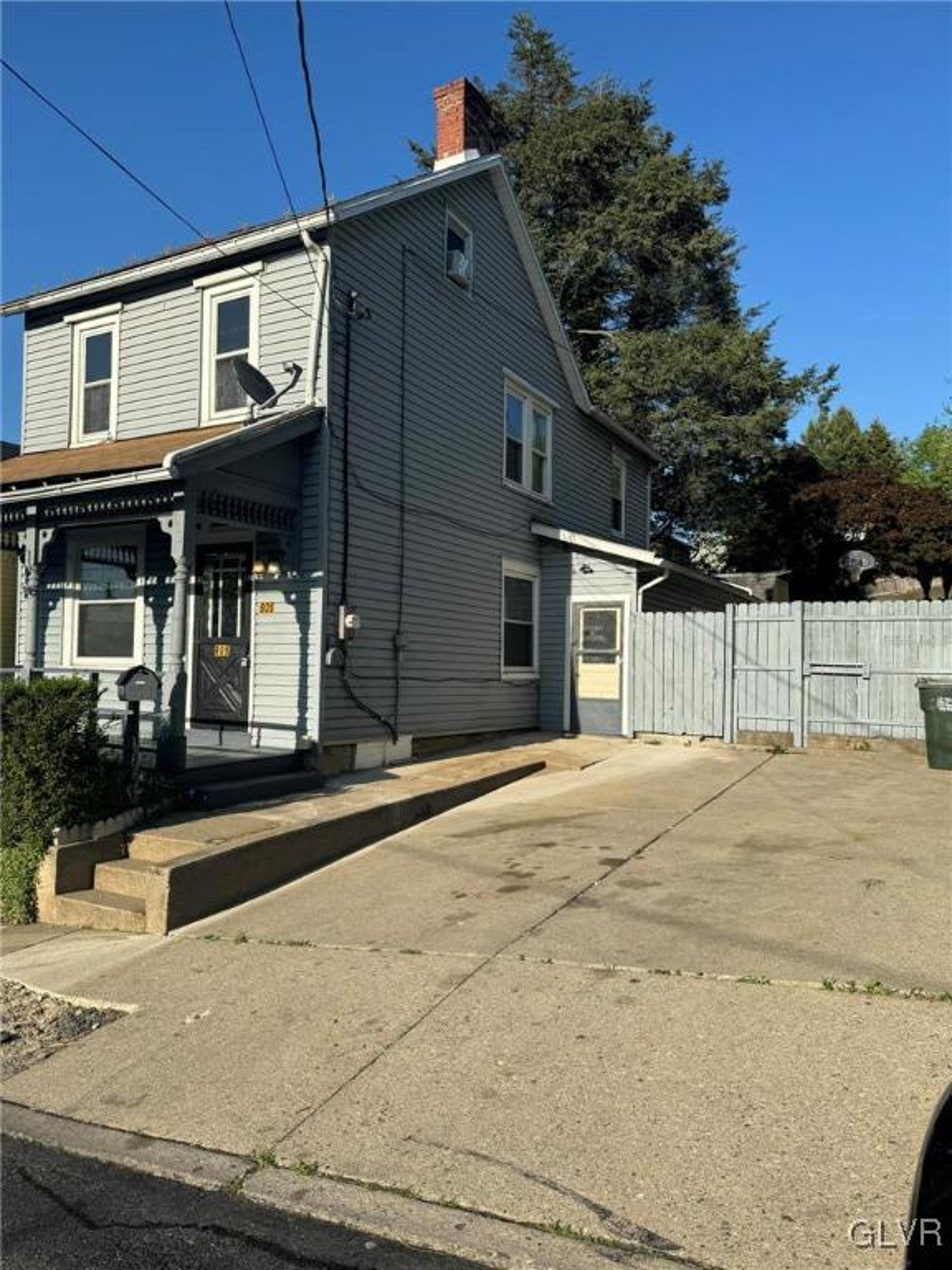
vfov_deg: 71.6
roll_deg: -1.1
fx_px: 880
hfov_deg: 56.8
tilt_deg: +1.8
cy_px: 635
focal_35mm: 24
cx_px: 476
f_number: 1.78
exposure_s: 1/3597
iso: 80
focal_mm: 6.76
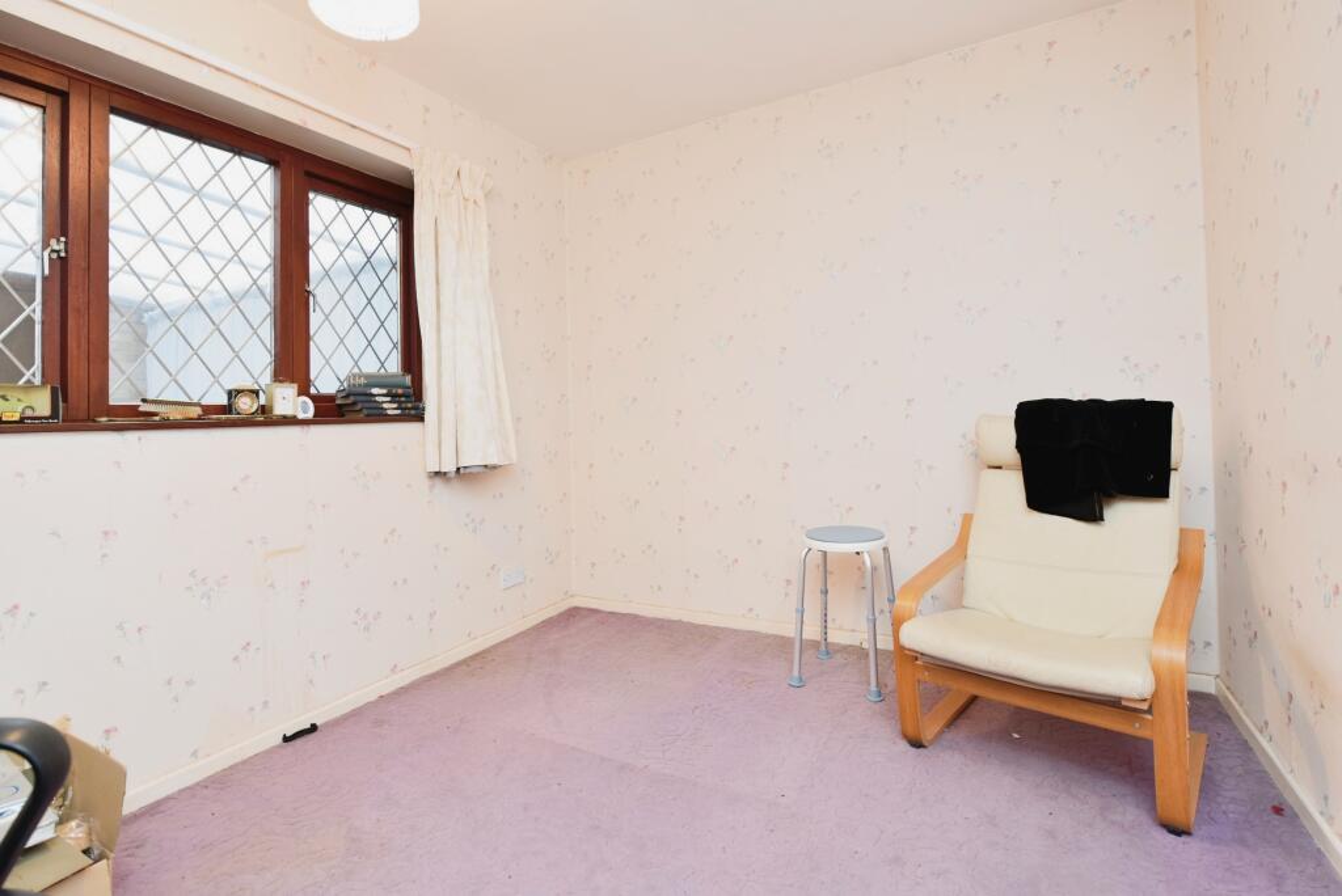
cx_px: 671
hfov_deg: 93.2
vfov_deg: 70.5
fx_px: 634
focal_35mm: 17
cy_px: 448
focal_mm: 17
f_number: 4
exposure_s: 1/60
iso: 720
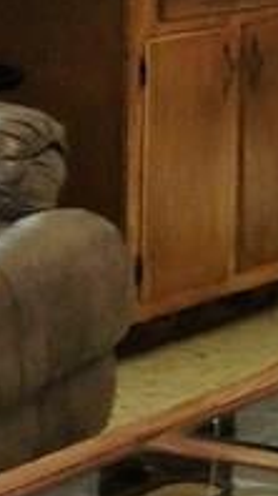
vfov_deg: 10.8
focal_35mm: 197
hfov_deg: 6.0
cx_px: 501
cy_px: -95
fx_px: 2588
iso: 200
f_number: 3.1
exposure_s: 1/60
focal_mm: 6.3
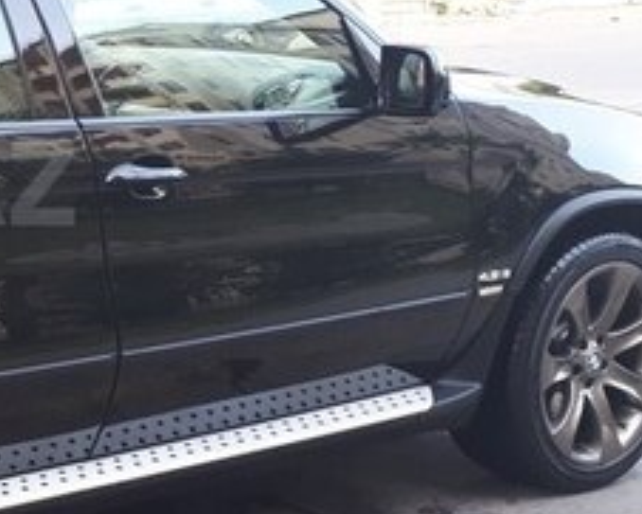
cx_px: -216
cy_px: 183
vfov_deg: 19.9
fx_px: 1464
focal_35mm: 77
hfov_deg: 22.0
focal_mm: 3.6
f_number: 1.9
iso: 50
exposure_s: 1/100
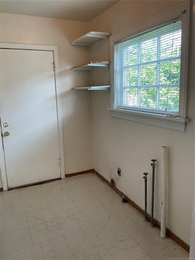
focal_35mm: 29
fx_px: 218
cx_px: 98
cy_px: 130
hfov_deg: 48.2
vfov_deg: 61.7
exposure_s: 1/120
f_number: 1.8
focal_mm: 3
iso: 64
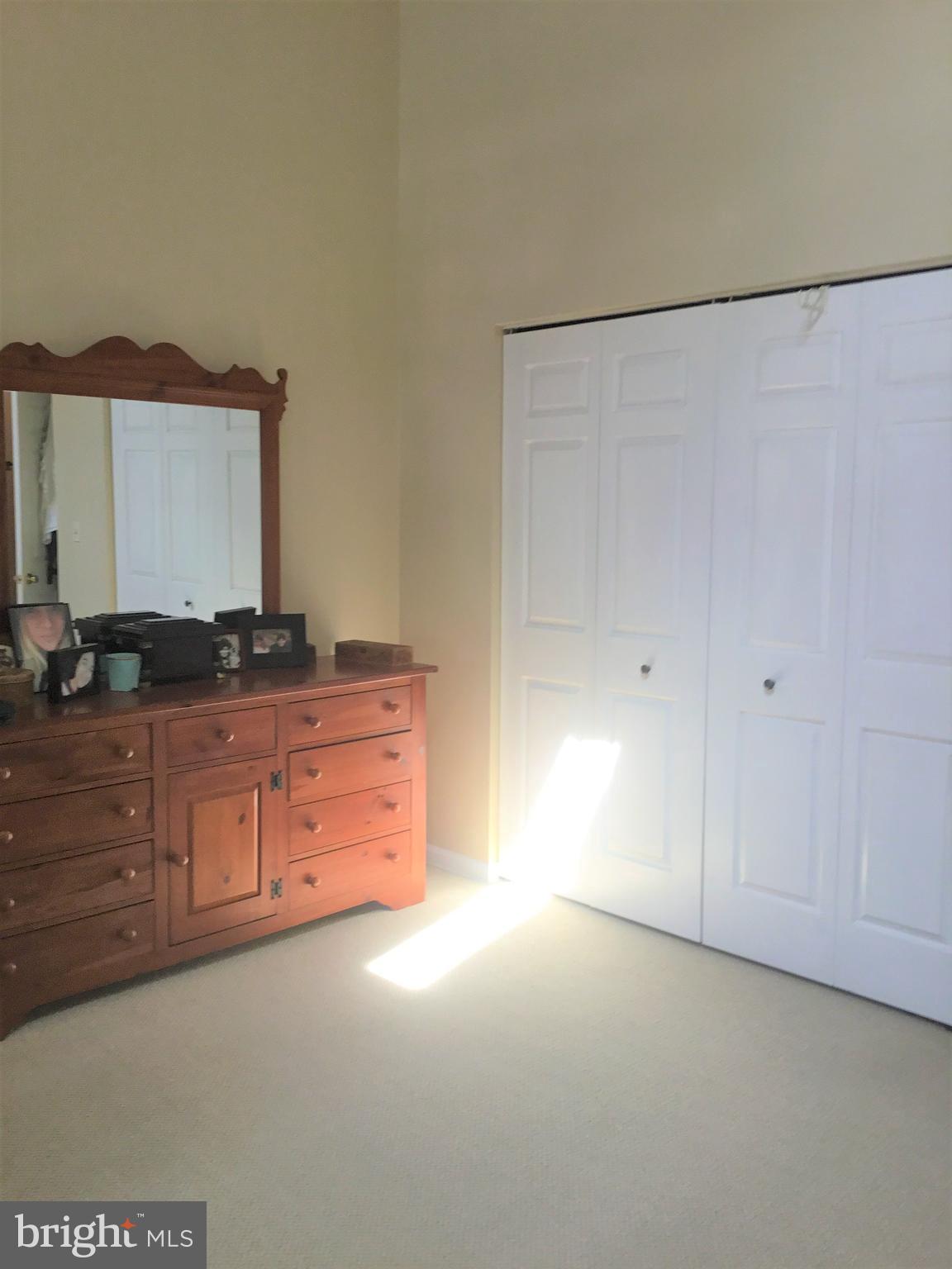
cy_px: 634
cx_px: 476
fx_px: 1137
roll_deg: +0.4
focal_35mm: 31
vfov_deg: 58.4
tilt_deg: -7.0
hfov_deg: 45.4
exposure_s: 1/30
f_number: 2.4
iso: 32
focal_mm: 3.3
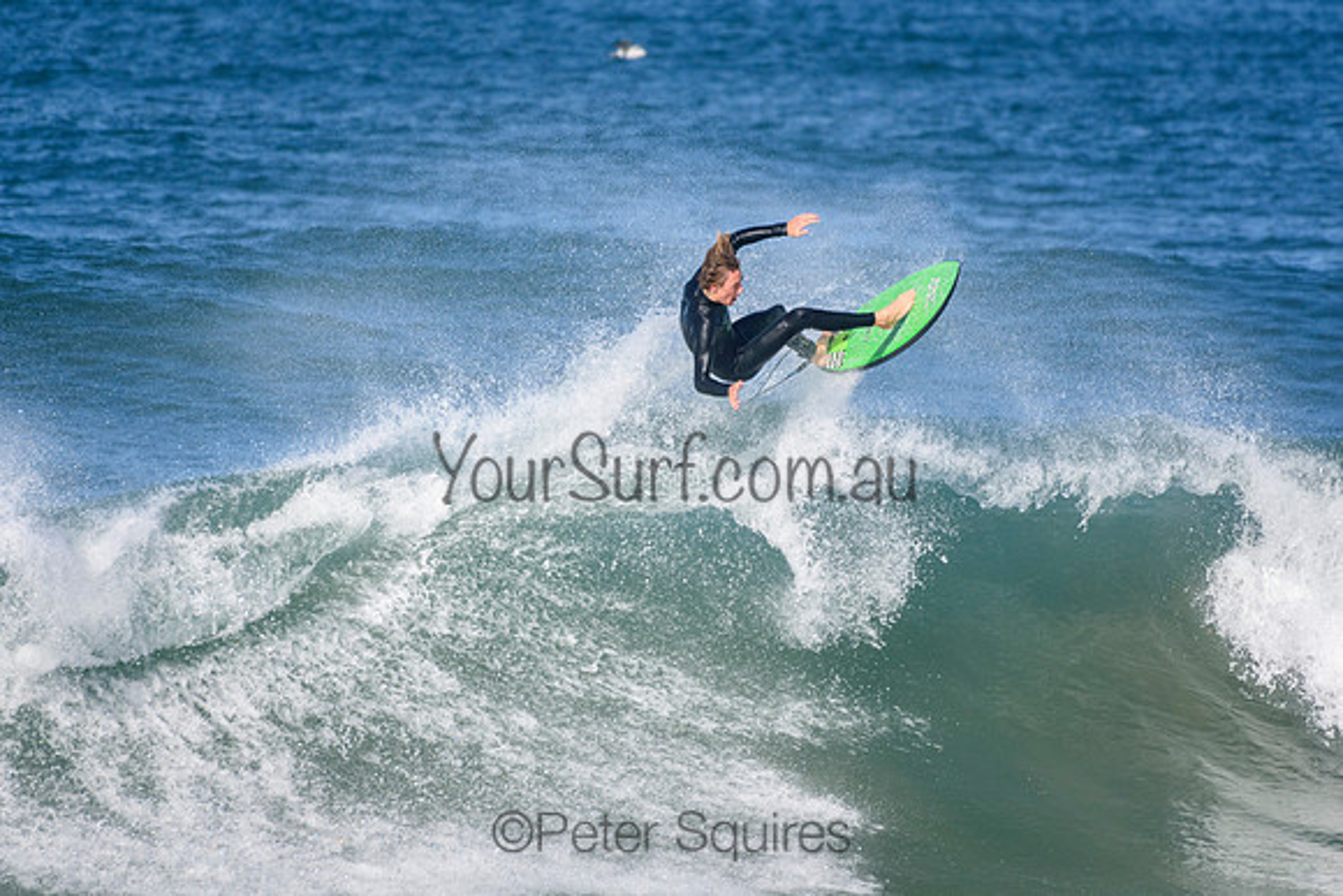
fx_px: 27988
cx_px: 672
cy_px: 448
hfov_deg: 2.7
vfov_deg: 1.8
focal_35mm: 750
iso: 640
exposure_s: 1/4000
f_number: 5.6
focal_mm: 500
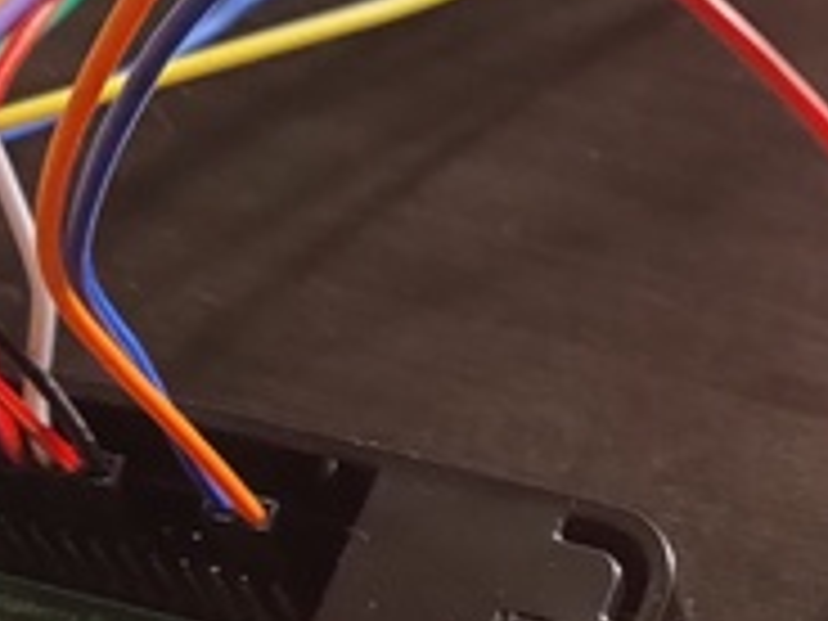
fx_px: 2679
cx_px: 1148
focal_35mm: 112
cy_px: 853
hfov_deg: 16.4
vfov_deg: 12.7
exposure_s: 1/20
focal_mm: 4.75
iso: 1000
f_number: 1.65
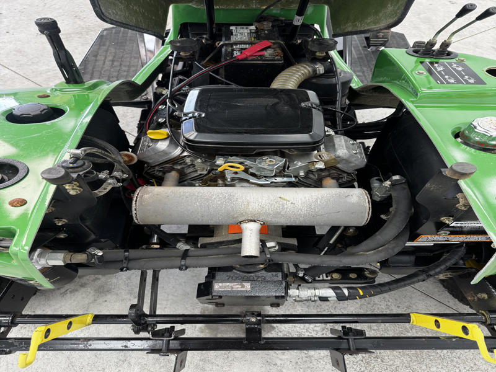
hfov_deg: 71.6
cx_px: 248
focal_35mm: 24
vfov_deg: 56.8
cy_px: 186
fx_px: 344
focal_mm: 6.76
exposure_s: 1/60
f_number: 1.78
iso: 125
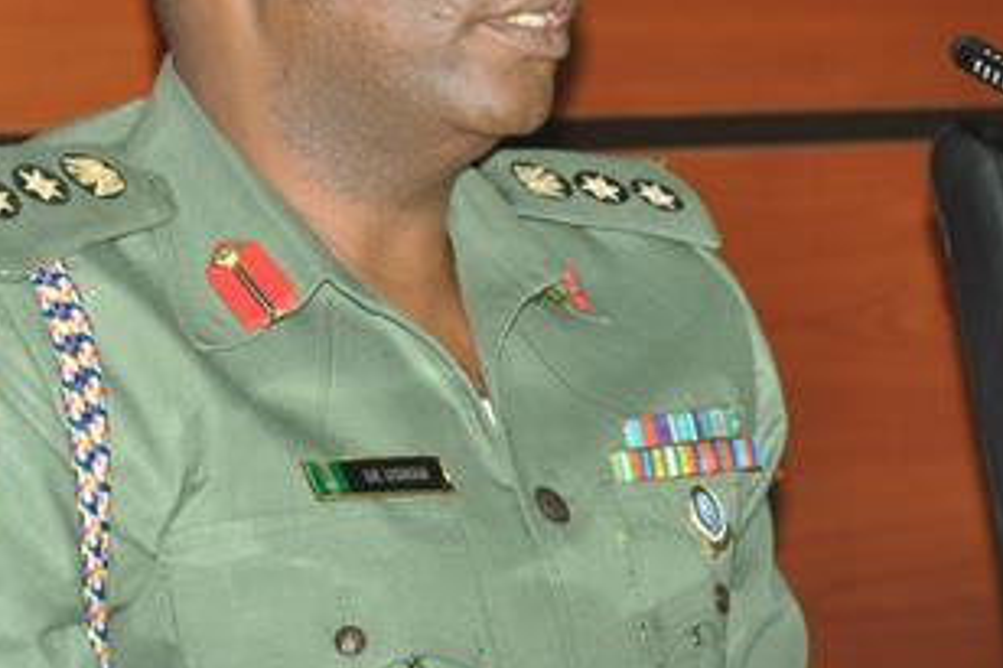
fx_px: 5374
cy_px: 142
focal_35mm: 193
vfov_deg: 7.1
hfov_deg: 10.6
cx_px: 283
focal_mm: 62
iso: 720
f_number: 5.3
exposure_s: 1/60
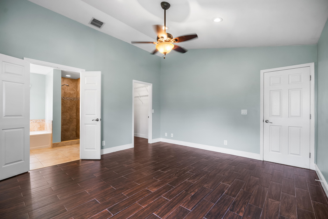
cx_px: 164
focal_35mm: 16
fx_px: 146
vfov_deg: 73.8
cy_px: 110
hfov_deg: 96.7
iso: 250
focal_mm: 16
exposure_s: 1/30
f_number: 5.6
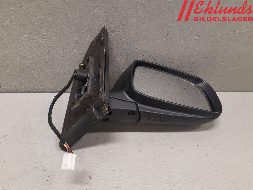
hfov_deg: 67.3
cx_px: 126
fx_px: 190
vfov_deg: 53.1
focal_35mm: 26
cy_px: 95
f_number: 1.7
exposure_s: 1/50
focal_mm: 3.93
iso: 160
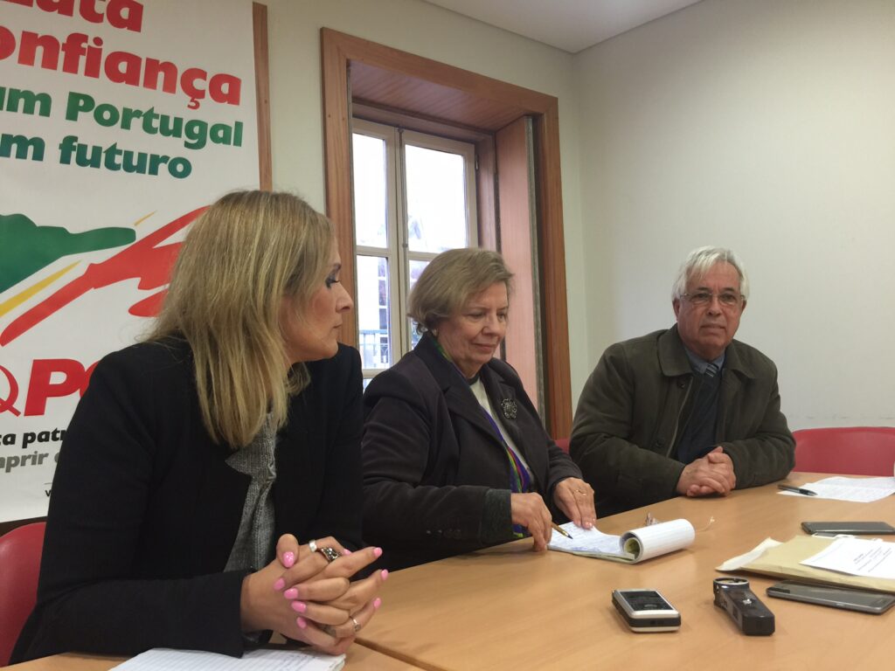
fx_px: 750
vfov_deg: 48.2
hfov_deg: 61.7
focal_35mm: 29
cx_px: 448
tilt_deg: +4.3
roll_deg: +1.8
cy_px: 336
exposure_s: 1/17
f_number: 2.2
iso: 64
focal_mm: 4.15
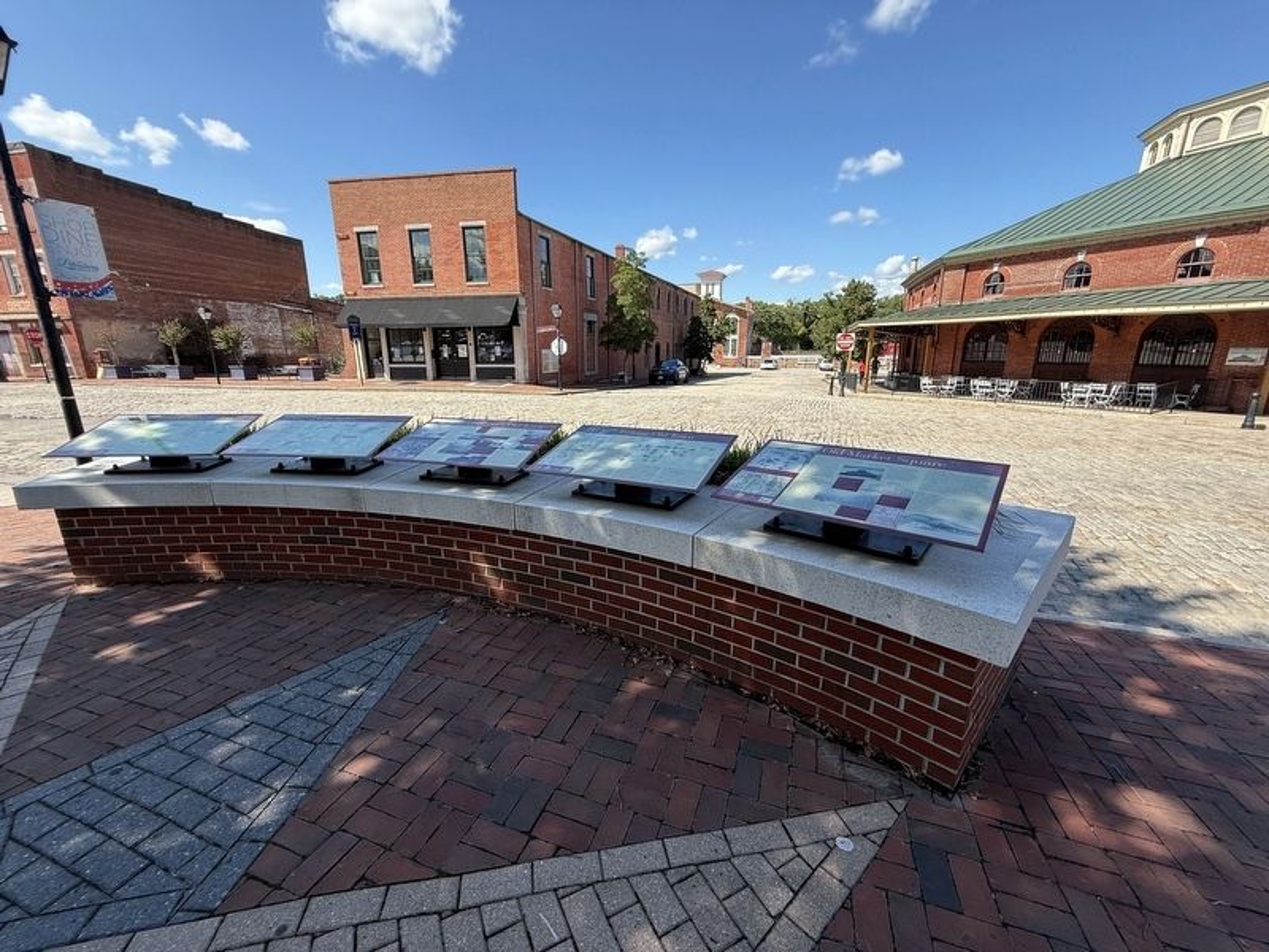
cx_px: 634
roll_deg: +0.4
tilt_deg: -12.8
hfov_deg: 102.1
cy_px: 476
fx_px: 513
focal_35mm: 14
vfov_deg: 85.7
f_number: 2.2
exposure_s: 1/928
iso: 50
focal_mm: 2.22
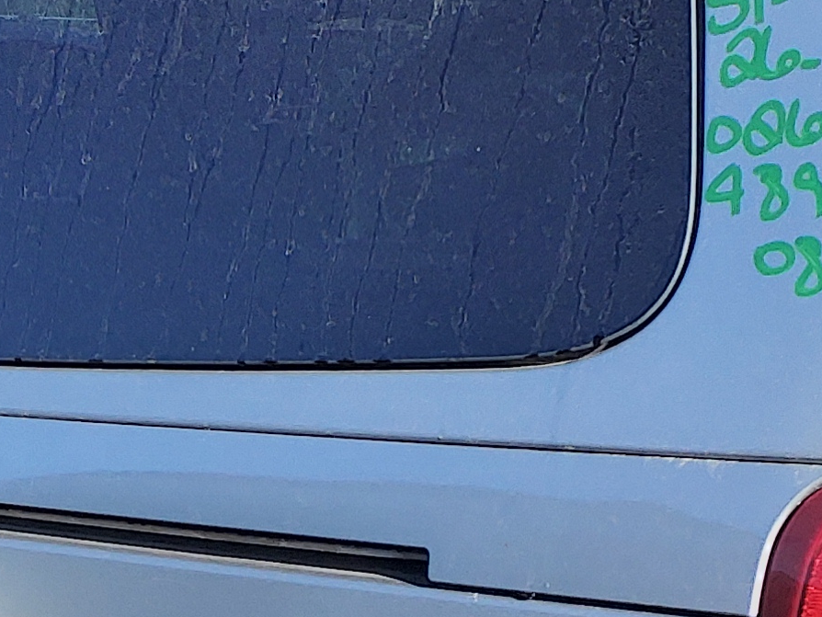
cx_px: 284
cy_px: 679
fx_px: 2850
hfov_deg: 16.4
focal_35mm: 120
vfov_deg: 12.2
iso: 40
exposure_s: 1/408
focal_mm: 3.58
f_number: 1.9
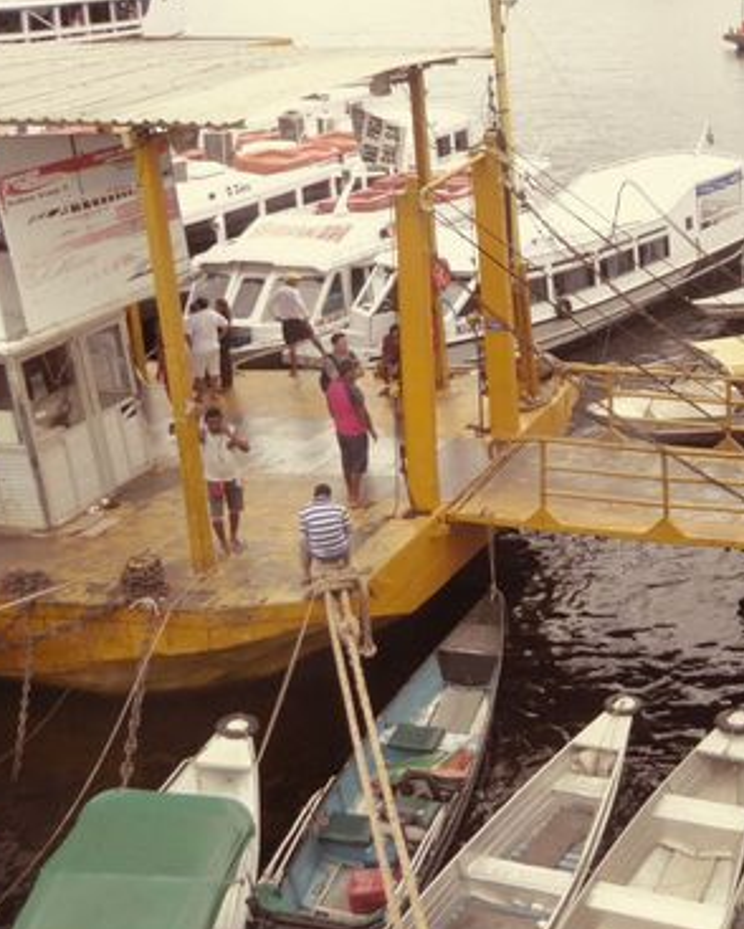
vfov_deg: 36.4
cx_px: 653
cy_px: 347
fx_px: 1403
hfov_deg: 28.7
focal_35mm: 51
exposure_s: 1/640
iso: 80
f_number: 3.3
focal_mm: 4.3
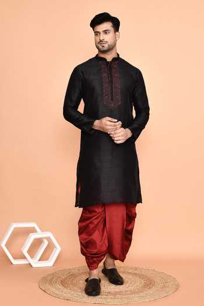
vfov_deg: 39.6
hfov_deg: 27.0
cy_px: 153
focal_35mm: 50
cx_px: 102
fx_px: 425
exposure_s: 1/160
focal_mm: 50
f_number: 9
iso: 400
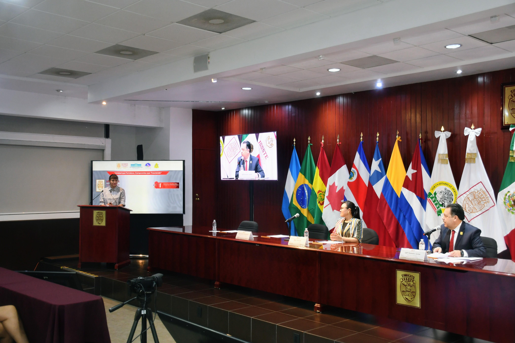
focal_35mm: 36
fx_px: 515
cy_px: 172
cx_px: 258
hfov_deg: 53.1
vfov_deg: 36.9
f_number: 4.5
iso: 800
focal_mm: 24
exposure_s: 1/50
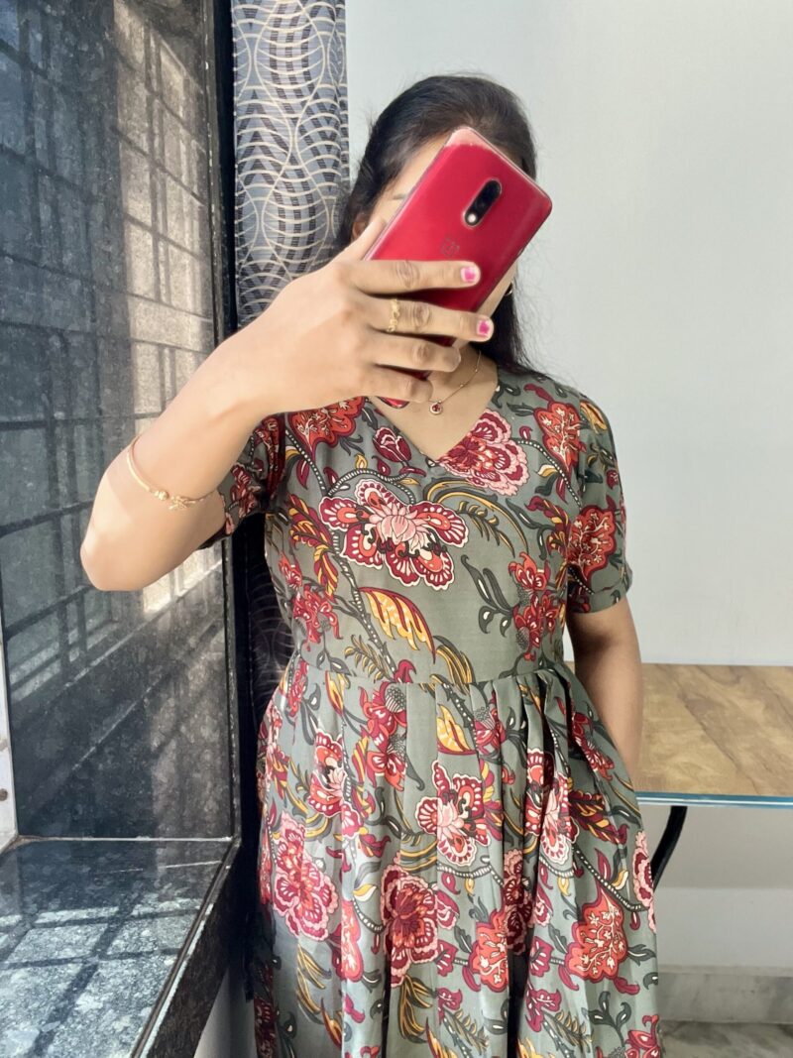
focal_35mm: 30
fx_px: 917
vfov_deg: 60.0
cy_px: 529
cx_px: 396
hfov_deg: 46.8
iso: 160
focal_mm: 2.71
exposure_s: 1/50
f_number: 2.2
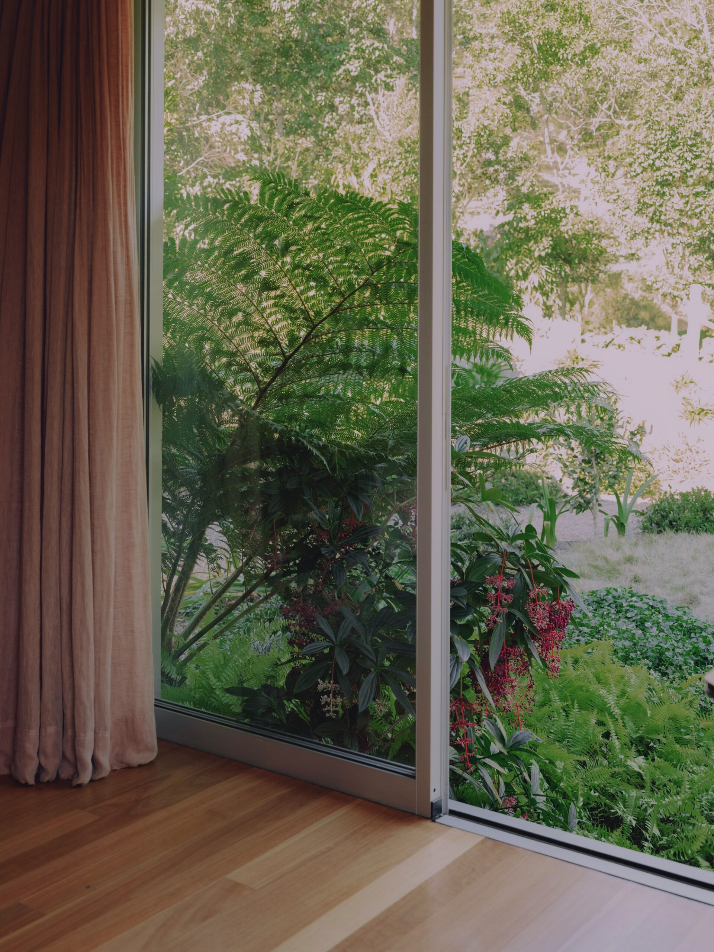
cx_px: 357
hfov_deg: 36.0
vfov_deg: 46.8
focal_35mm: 40
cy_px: 476
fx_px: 1100
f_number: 5.6
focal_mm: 50.9
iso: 1250
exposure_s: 1/100
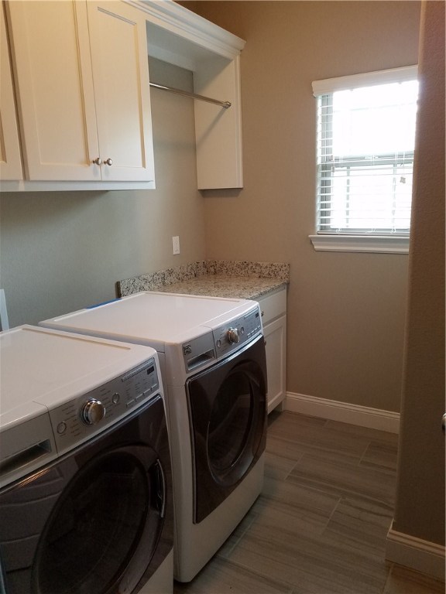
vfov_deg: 67.3
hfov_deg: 53.1
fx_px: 447
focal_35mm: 26
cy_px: 297
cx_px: 223
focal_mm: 4.2
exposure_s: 1/60
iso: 200
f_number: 1.7
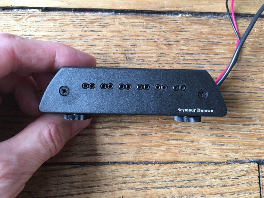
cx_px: 132
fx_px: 221
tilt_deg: -79.1
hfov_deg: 61.7
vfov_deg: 48.2
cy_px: 99
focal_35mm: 29
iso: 50
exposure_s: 1/33
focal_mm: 4.15
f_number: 2.2
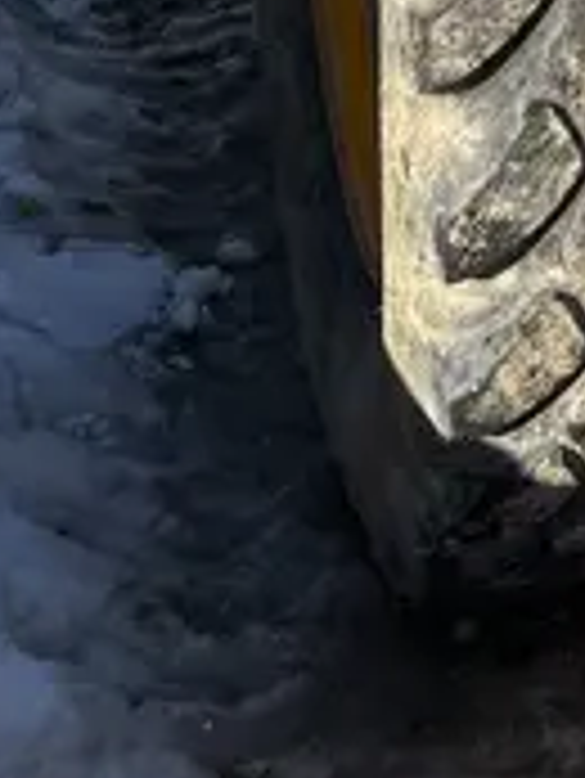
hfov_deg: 12.5
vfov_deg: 14.6
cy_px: -798
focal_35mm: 110
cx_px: 1004
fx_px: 2476
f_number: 1.5
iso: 50
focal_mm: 5.7
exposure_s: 1/3704
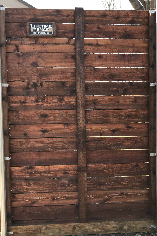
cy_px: 117
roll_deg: +0.5
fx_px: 203
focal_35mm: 31
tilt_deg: -3.7
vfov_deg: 60.3
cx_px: 75
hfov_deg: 42.3
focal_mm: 3.99
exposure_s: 1/383
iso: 20
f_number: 1.8
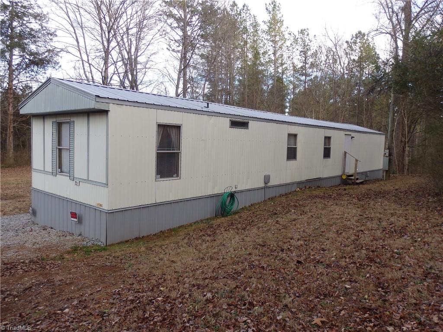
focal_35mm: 25
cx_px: 222
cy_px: 166
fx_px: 320
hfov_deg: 69.4
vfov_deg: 54.9
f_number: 3
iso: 100
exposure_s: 1/100
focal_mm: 4.5
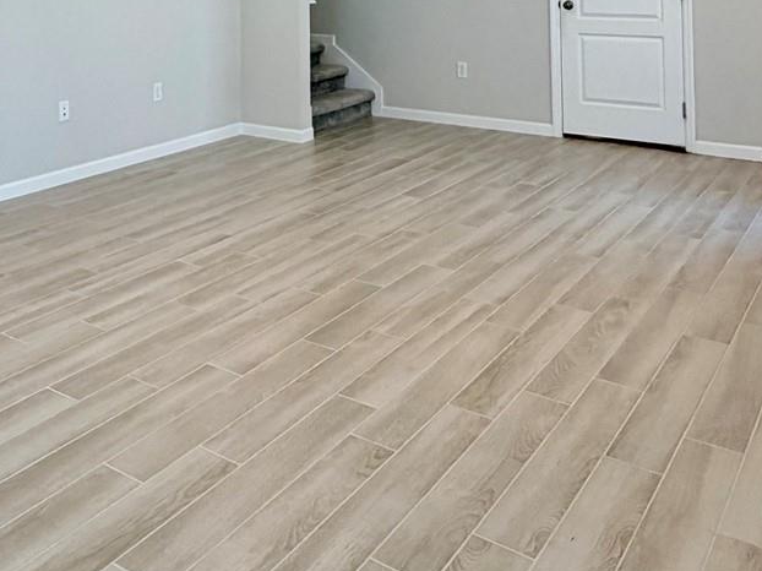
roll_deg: +1.3
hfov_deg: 50.0
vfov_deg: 35.7
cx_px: 225
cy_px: -2
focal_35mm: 36
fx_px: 792
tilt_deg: +0.1
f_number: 2.2
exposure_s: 1/120
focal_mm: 2.22
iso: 125
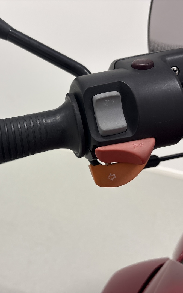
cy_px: 147
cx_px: 48
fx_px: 295
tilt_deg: -29.2
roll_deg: -8.2
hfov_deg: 33.8
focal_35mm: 37
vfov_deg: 52.8
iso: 64
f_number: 1.6
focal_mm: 5.96
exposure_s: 1/122
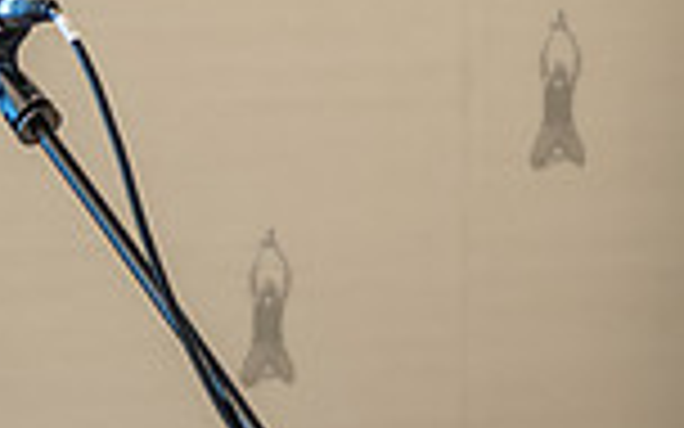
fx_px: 9768
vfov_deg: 2.5
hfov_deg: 4.0
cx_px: -315
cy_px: 88
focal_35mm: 524
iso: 4000
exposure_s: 1/250
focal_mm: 135
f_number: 3.5
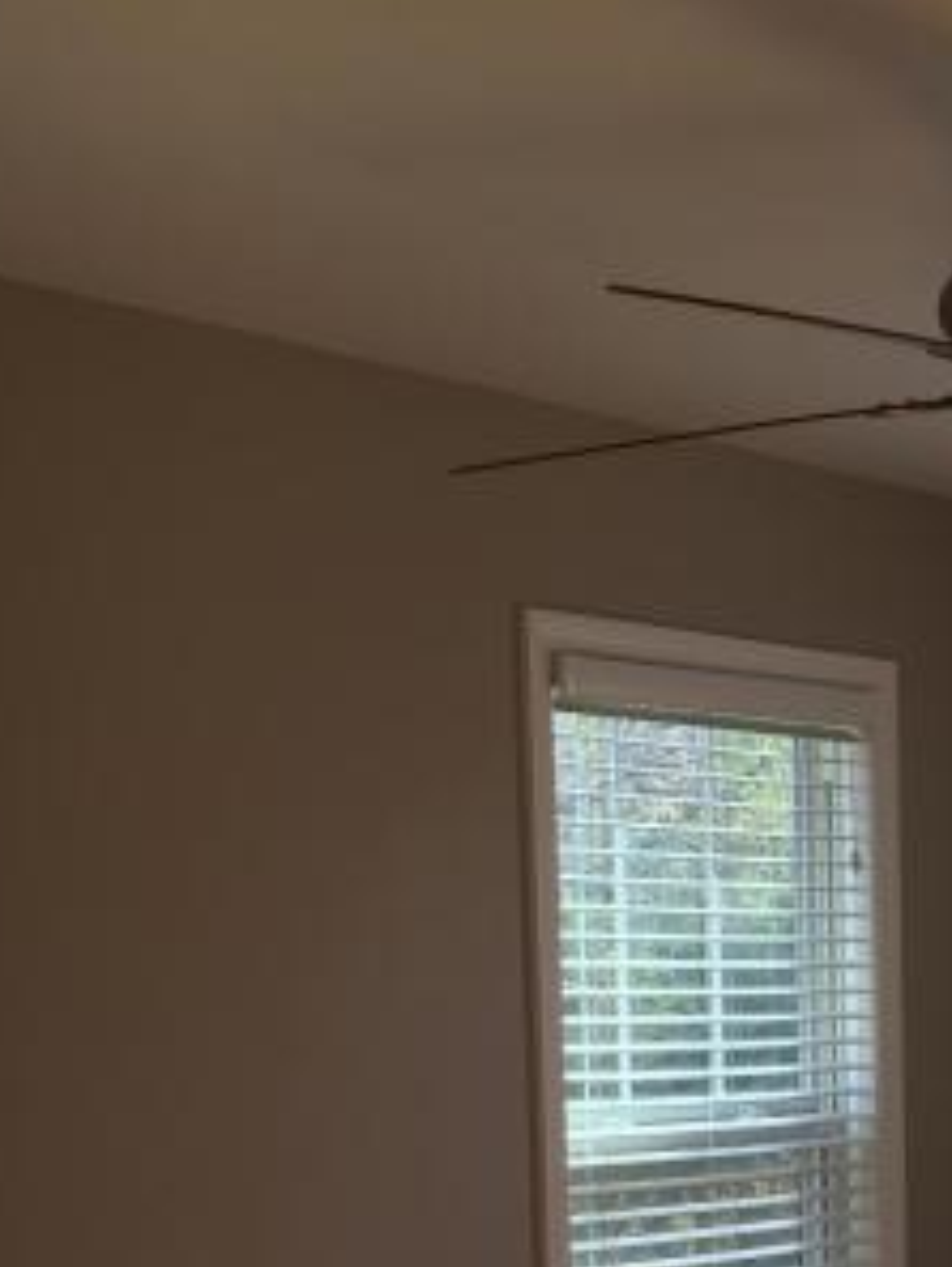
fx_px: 2748
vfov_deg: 24.9
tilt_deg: -3.3
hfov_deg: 18.5
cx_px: 1165
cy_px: 1216
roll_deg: +0.9
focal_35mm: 75
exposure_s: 1/132
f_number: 2.2
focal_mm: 4.15
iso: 25
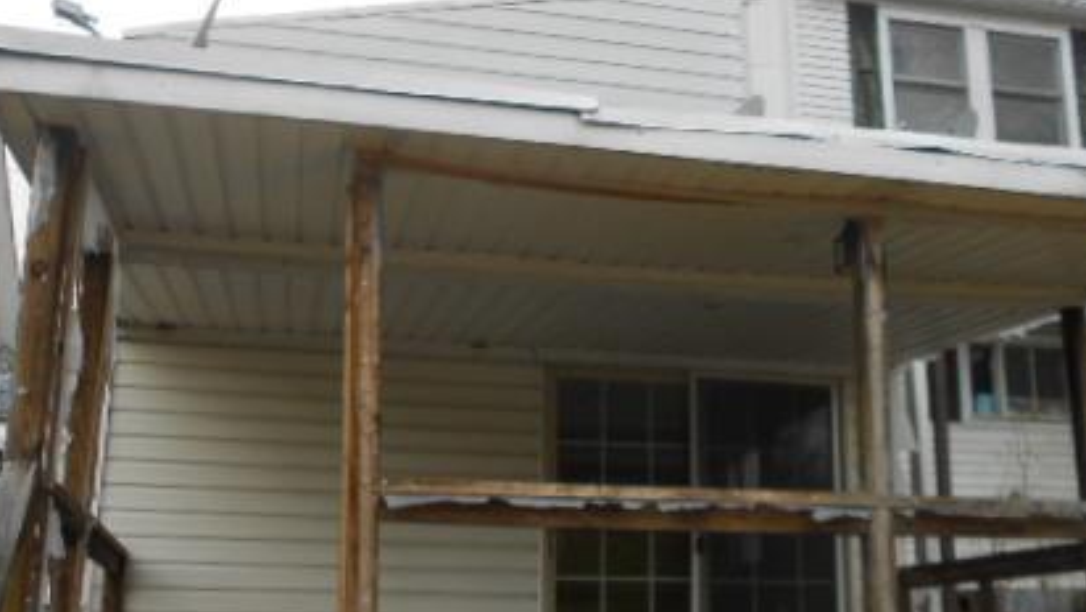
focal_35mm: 44
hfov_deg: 46.4
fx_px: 1267
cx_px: 577
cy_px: 327
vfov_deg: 27.1
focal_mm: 4.6
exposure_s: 1/640
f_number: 3.2
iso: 80
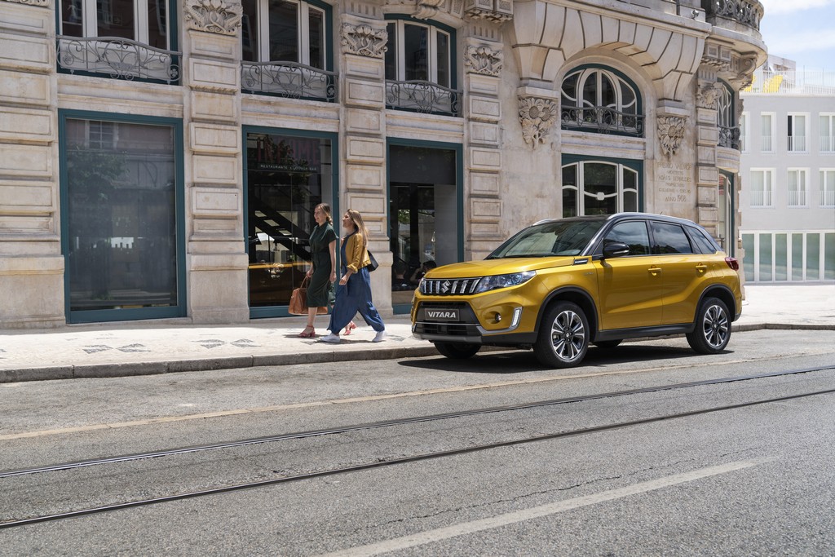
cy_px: 278
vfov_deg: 37.9
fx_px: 812
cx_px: 418
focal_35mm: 35
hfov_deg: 54.4
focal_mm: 35
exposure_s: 1/640
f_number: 5.6
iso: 200
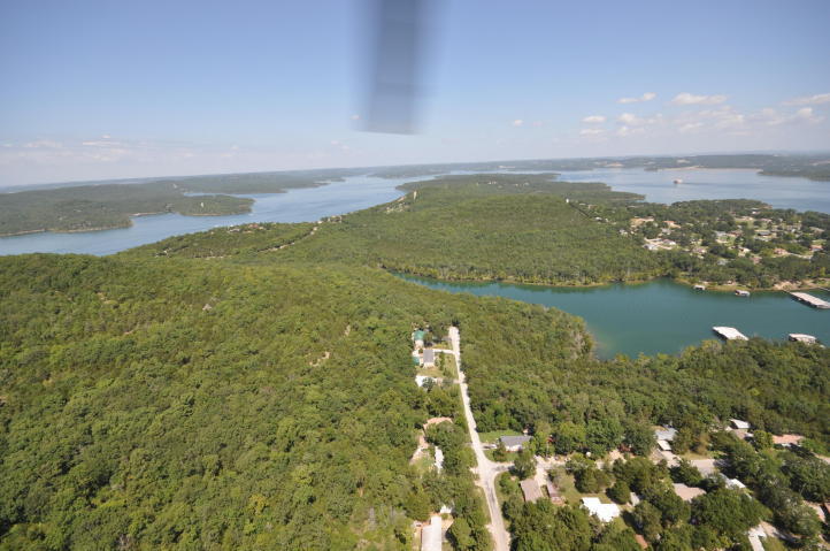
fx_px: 345
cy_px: 276
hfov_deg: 100.5
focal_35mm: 15
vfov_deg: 77.1
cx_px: 415
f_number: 9
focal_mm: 10
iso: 200
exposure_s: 1/320
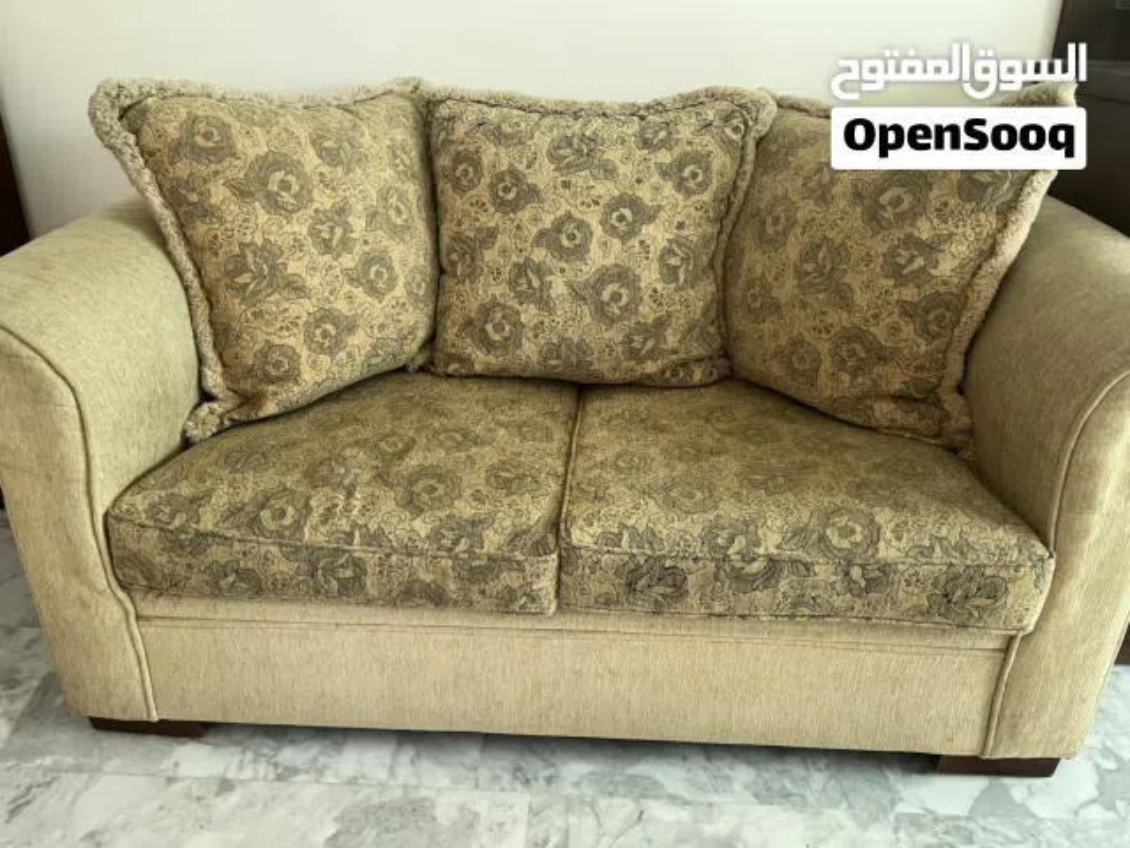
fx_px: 849
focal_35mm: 26
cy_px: 424
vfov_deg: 53.1
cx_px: 565
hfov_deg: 67.3
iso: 125
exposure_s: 1/92
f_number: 1.6
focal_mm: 5.1
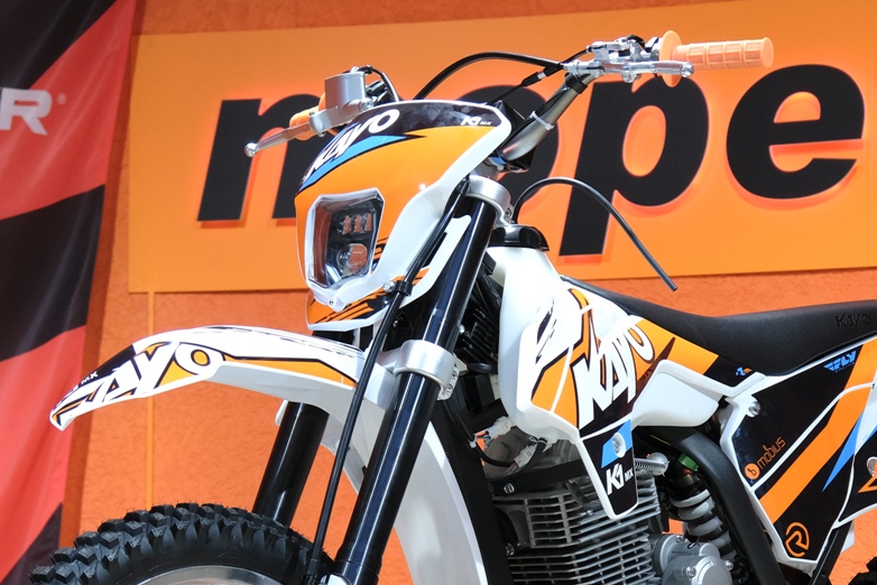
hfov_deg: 15.0
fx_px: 3339
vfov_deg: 10.0
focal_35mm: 137
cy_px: 565
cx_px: 542
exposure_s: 1/60
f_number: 4
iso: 1250
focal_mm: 44.7
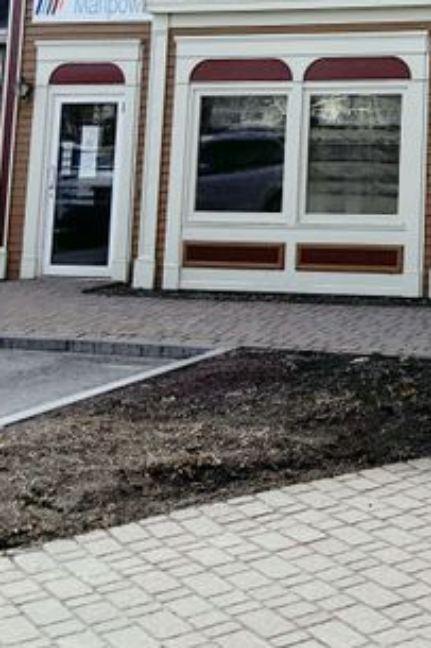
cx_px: 611
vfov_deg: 26.1
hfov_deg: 17.5
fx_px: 1276
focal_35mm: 71
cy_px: -81
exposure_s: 1/10309
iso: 50
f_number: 1.5
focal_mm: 5.7
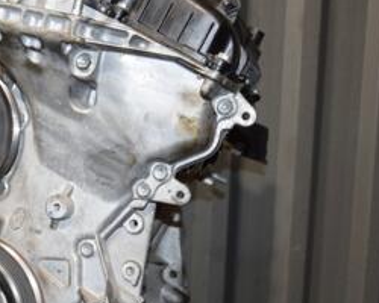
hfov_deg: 22.8
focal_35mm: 81
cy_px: 201
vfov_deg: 18.9
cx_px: 17
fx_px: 909
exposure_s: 1/60
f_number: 5
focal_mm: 24
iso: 800
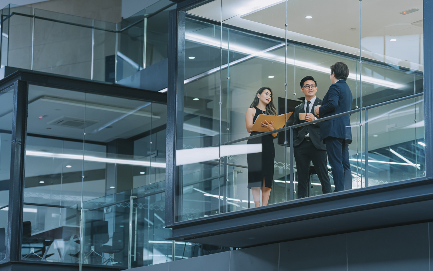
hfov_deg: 19.1
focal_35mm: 109
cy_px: 141
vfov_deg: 12.0
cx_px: 215
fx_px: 1286
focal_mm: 106
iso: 800
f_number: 2.8
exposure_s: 1/50
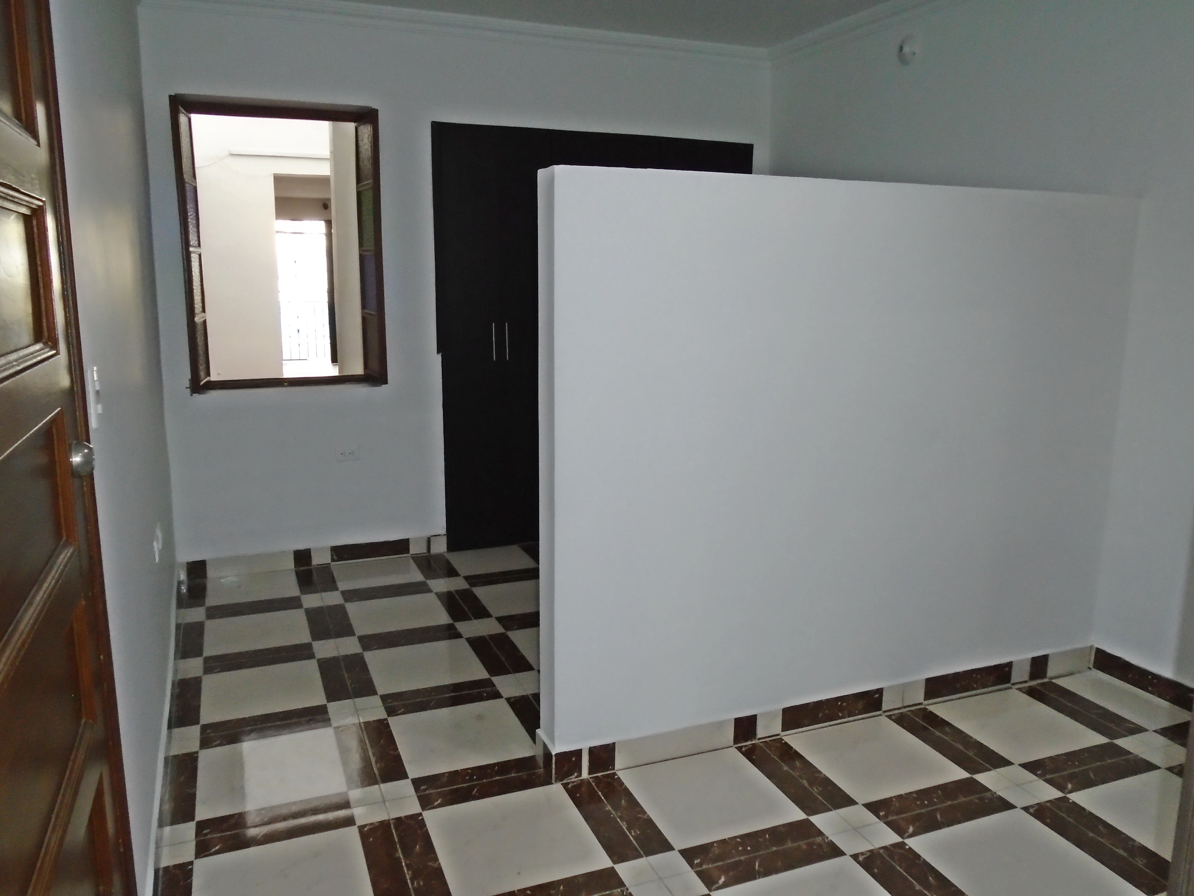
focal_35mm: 26
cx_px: 597
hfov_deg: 67.3
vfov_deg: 53.1
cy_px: 448
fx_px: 897
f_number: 3.2
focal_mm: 4.6
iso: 320
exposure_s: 1/30
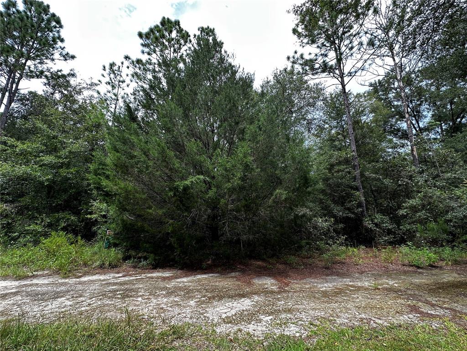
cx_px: 234
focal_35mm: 14
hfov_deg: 102.1
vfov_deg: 85.7
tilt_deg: +12.8
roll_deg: -0.9
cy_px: 176
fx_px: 189
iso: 40
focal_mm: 2.22
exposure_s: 1/187
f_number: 2.2
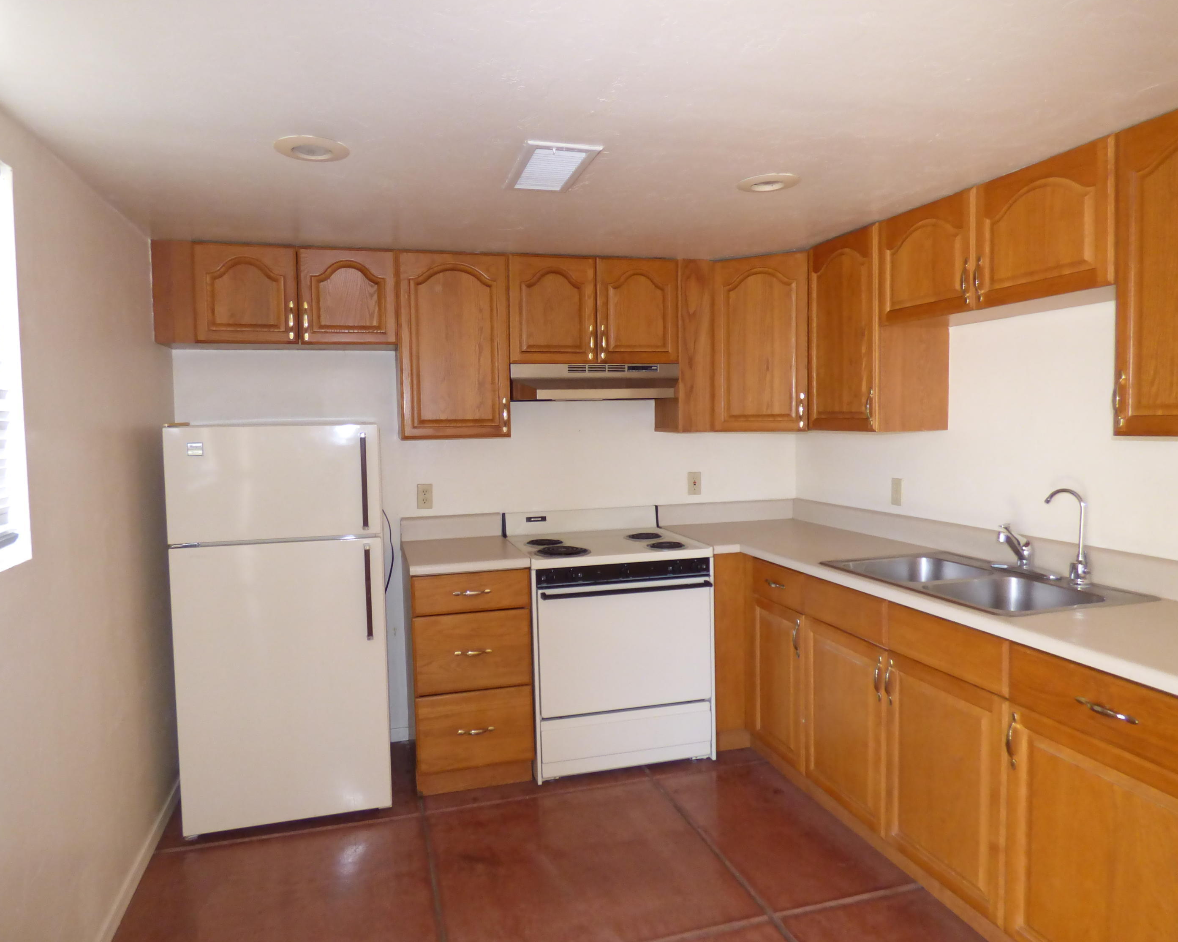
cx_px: 556
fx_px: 732
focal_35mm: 21
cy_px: 469
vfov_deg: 65.5
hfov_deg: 77.6
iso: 400
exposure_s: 1/60
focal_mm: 3.58
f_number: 2.8
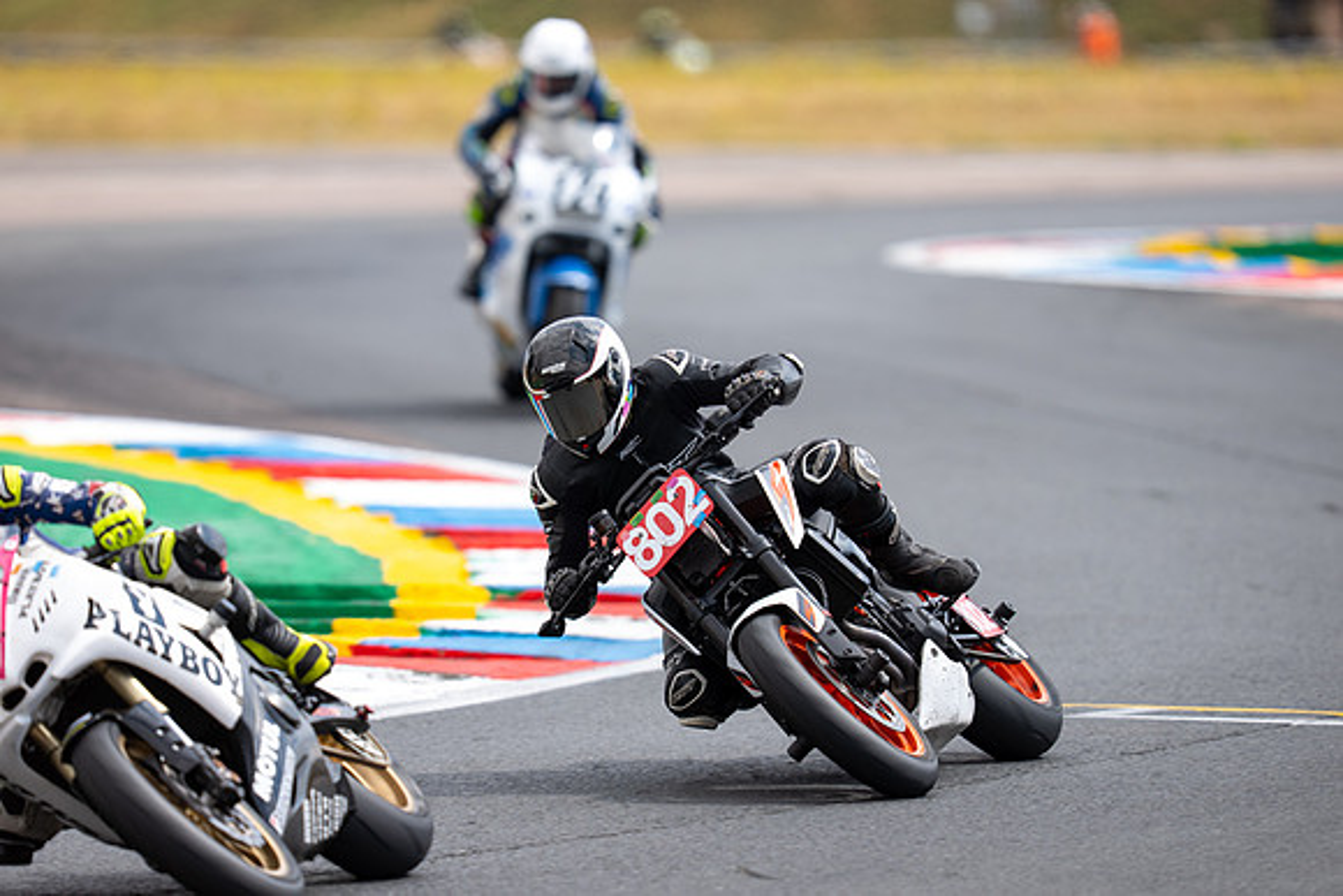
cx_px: 672
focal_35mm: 400
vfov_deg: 3.4
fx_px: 14925
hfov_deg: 5.2
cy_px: 448
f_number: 3.5
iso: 64
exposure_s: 1/500
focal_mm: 400
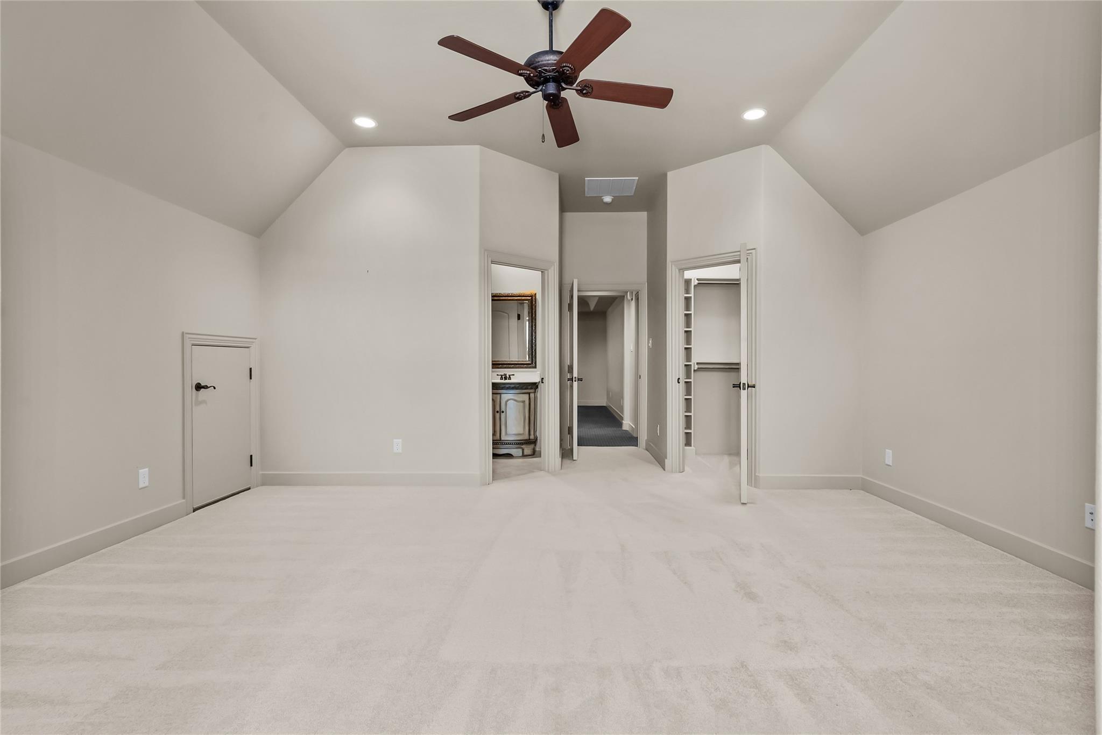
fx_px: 490
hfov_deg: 96.7
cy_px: 368
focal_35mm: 16
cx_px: 551
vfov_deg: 73.8
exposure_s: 1.6
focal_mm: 16
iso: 640
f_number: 8
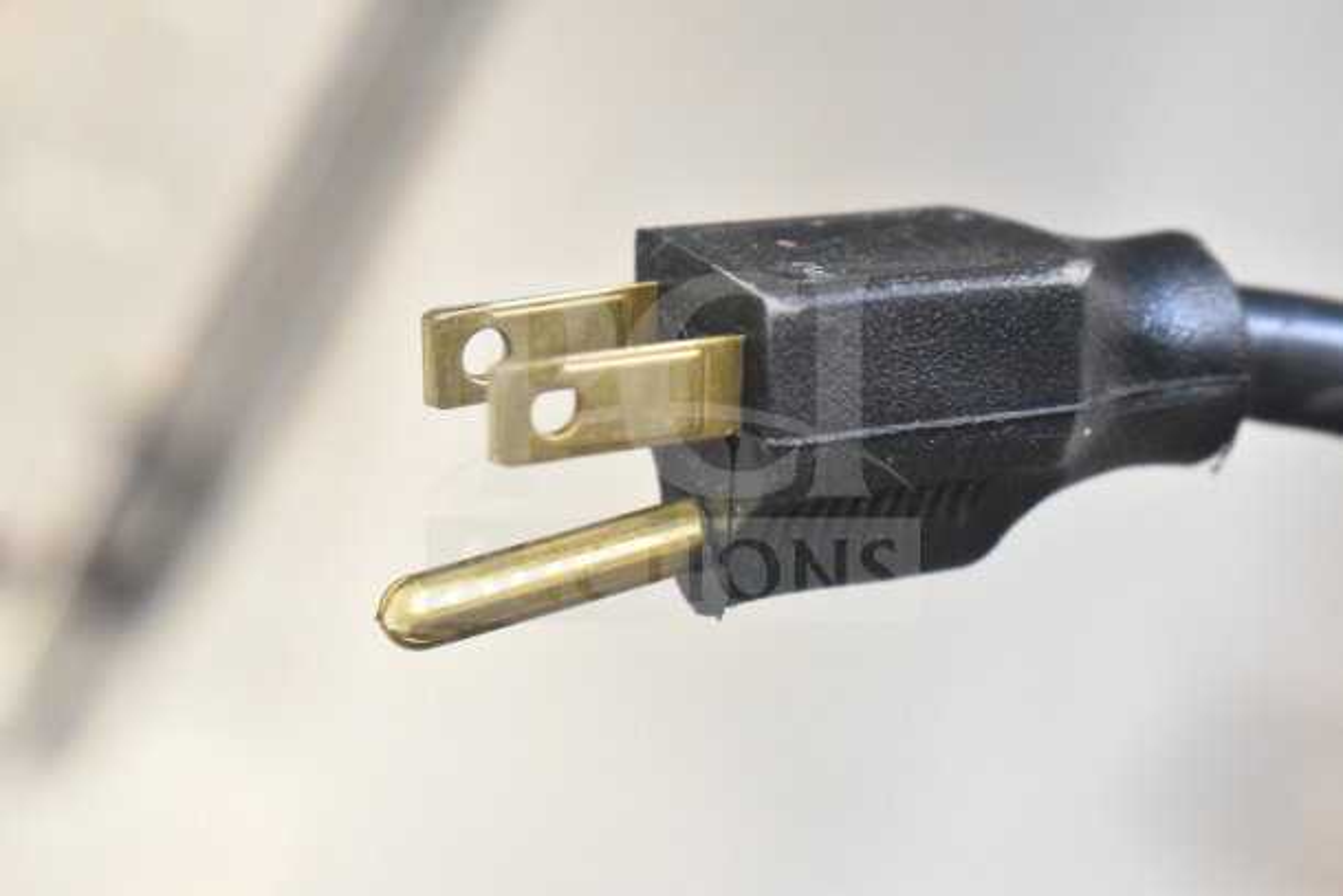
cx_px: 672
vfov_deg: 16.6
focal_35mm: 82
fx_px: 3078
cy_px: 448
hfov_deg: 24.6
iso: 10000
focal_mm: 55
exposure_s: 1/100
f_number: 5.6
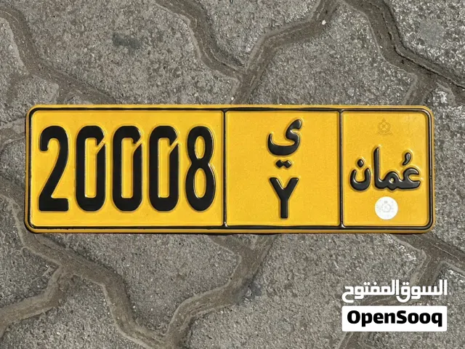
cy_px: 174
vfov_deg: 30.3
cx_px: 232
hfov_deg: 39.7
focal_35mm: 48
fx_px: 645
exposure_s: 1/8197
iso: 64
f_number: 1.78
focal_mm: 6.86
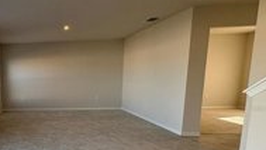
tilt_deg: -8.5
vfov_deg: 39.5
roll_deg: +1.8
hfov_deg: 56.9
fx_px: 205
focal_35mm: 29
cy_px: 108
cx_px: 27
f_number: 2.2
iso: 100
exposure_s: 1/127
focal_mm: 2.22
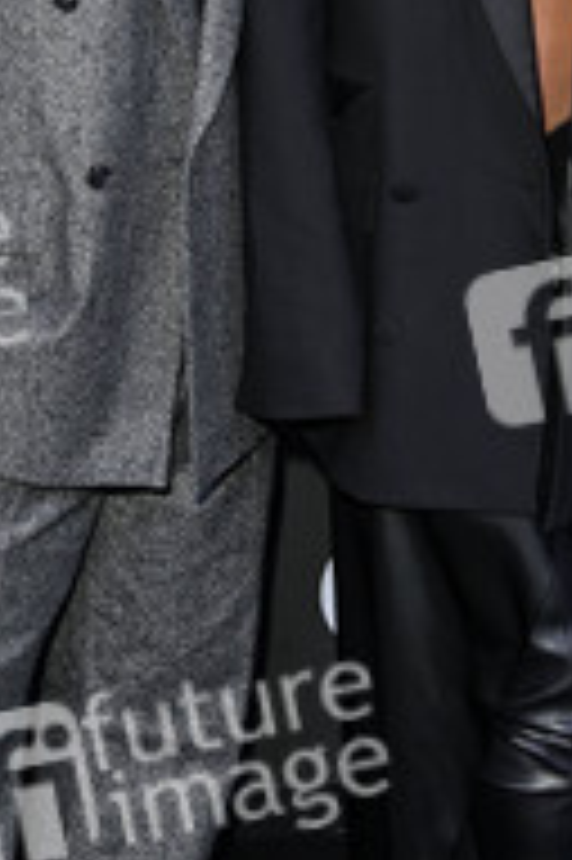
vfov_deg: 22.6
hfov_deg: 15.5
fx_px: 2101
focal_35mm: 88
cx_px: 288
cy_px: 95
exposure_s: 1/250
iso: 1000
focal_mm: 42
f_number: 5.6
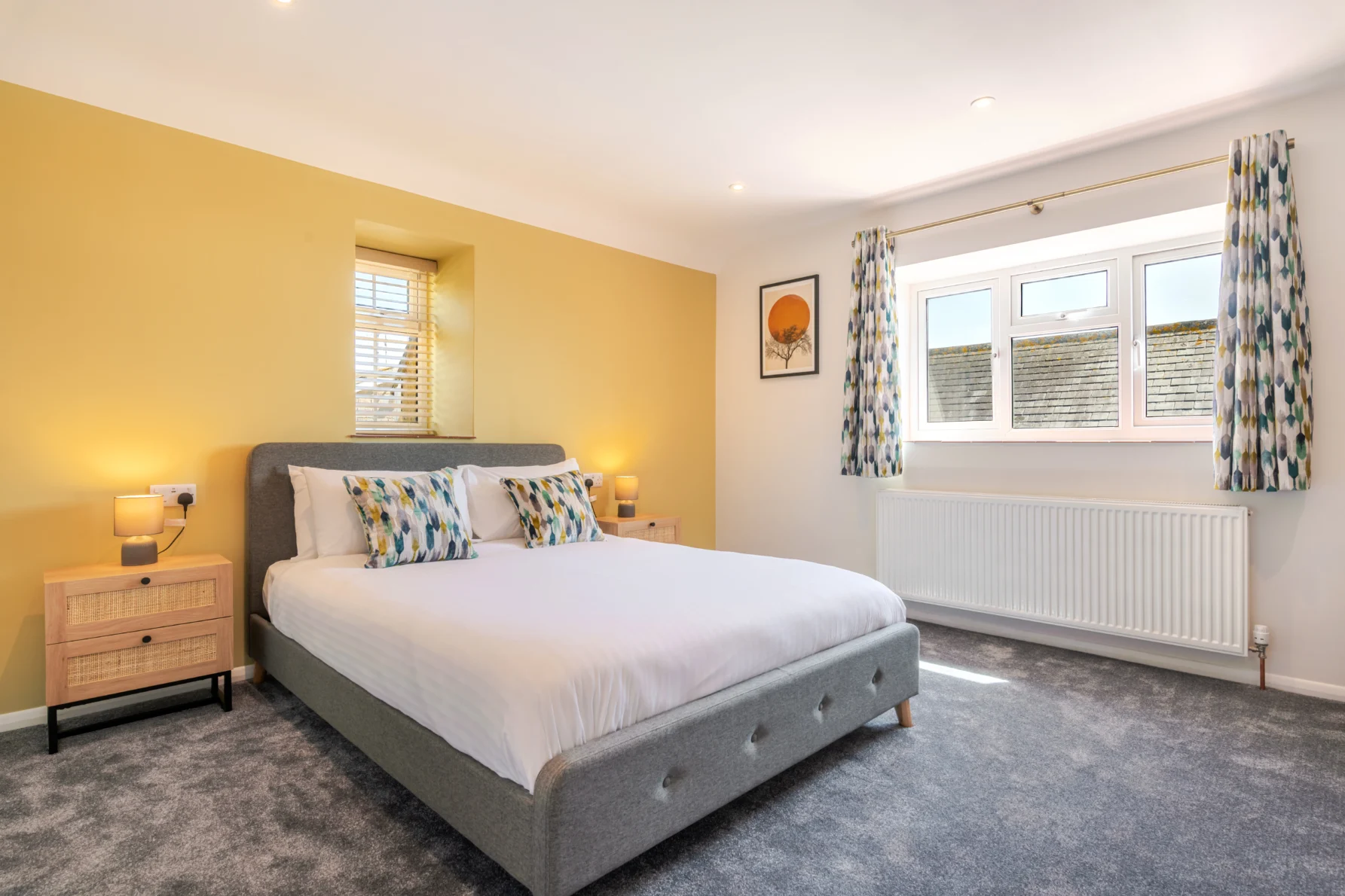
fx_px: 672
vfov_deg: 67.4
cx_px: 672
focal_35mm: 18
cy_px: 448
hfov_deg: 90.0
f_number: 8
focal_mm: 18
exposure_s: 1/320
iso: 100
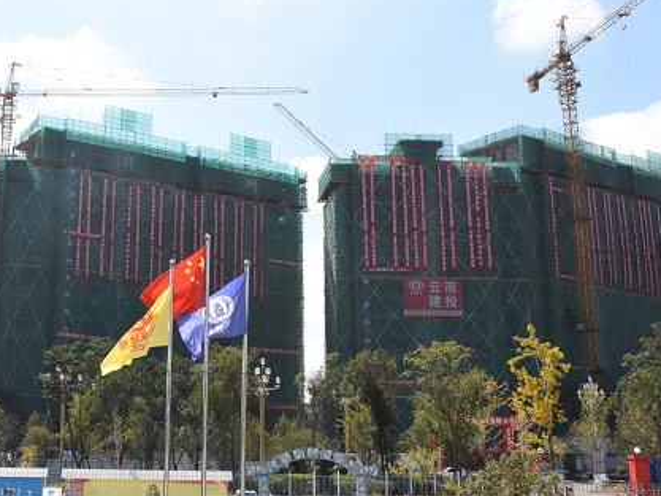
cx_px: 216
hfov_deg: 37.2
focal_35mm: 51
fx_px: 970
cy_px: 184
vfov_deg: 28.6
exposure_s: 1/640
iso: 800
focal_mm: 21
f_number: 14
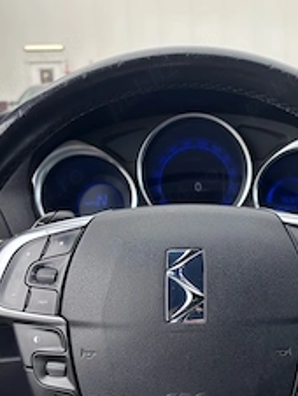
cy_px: 231
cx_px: 198
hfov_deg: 31.3
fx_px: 527
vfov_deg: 41.1
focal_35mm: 46
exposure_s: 1/481
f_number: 1.6
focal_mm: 5.96
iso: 50
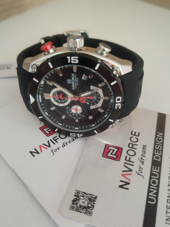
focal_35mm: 33
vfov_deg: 55.4
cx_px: 85
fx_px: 216
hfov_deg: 42.9
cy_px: 114
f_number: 1.7
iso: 800
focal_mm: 5.31
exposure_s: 1/17
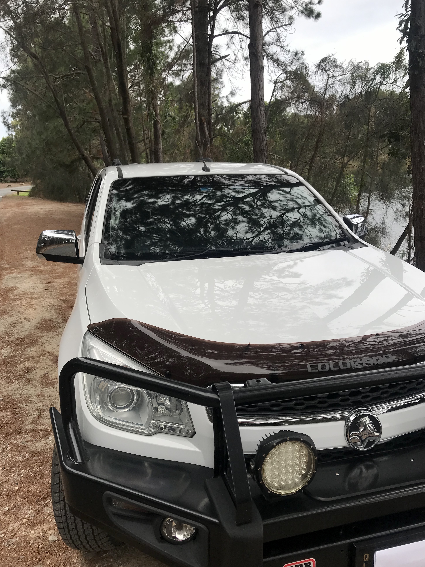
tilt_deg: -13.8
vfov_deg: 61.7
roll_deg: +4.7
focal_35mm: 29
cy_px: 283
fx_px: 475
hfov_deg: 48.2
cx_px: 219
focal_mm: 3.99
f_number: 1.8
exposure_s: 1/465
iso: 20
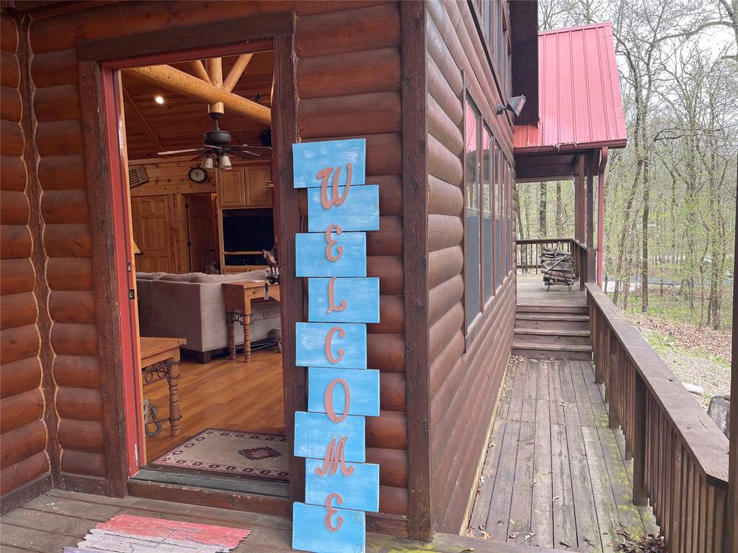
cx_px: 369
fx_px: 554
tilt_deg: -6.0
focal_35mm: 26
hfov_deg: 67.3
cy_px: 276
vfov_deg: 53.1
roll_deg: +2.1
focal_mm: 5.1
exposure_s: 1/121
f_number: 1.6
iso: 50
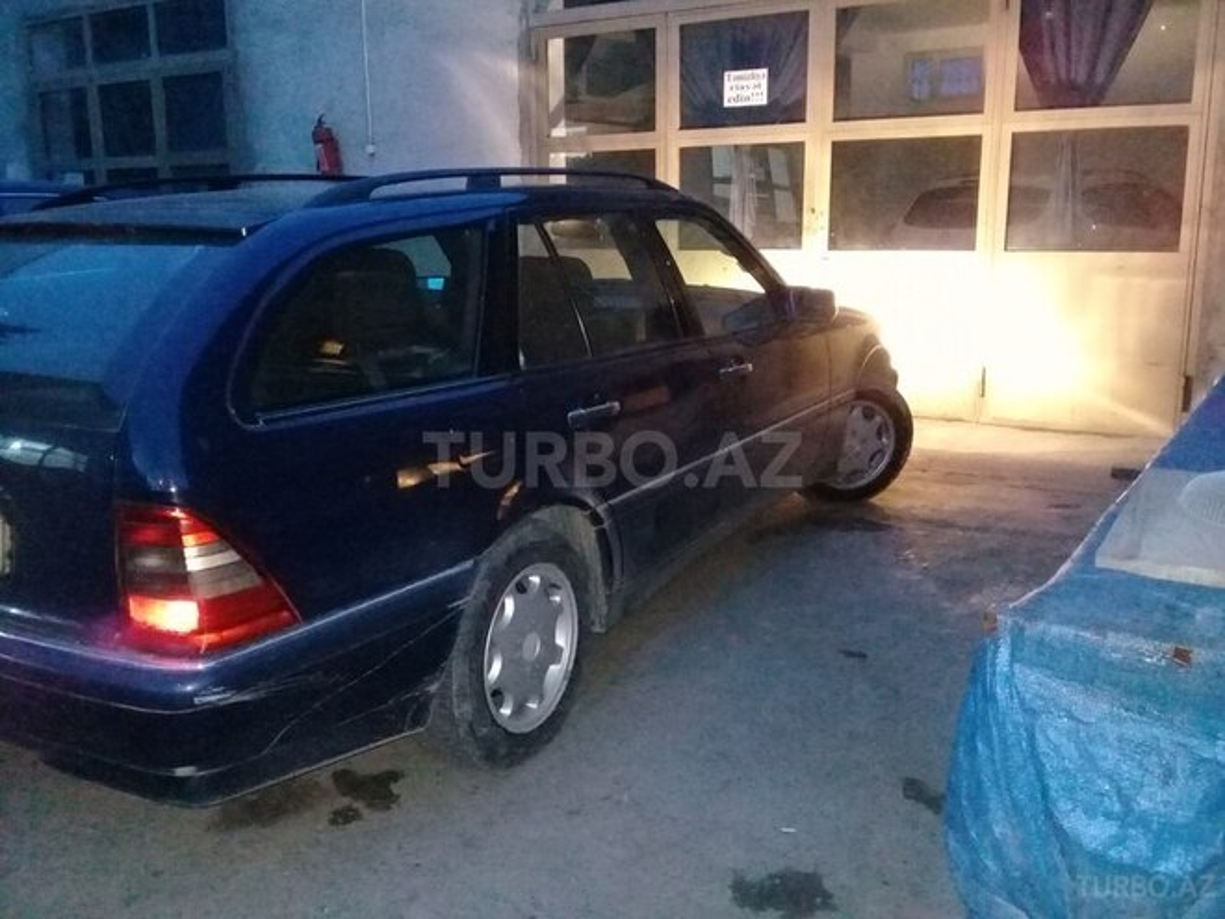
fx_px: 1097
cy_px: 460
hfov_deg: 58.4
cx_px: 612
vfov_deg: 45.4
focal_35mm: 31
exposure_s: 1/15
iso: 1250
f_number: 2.2
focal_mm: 3.3
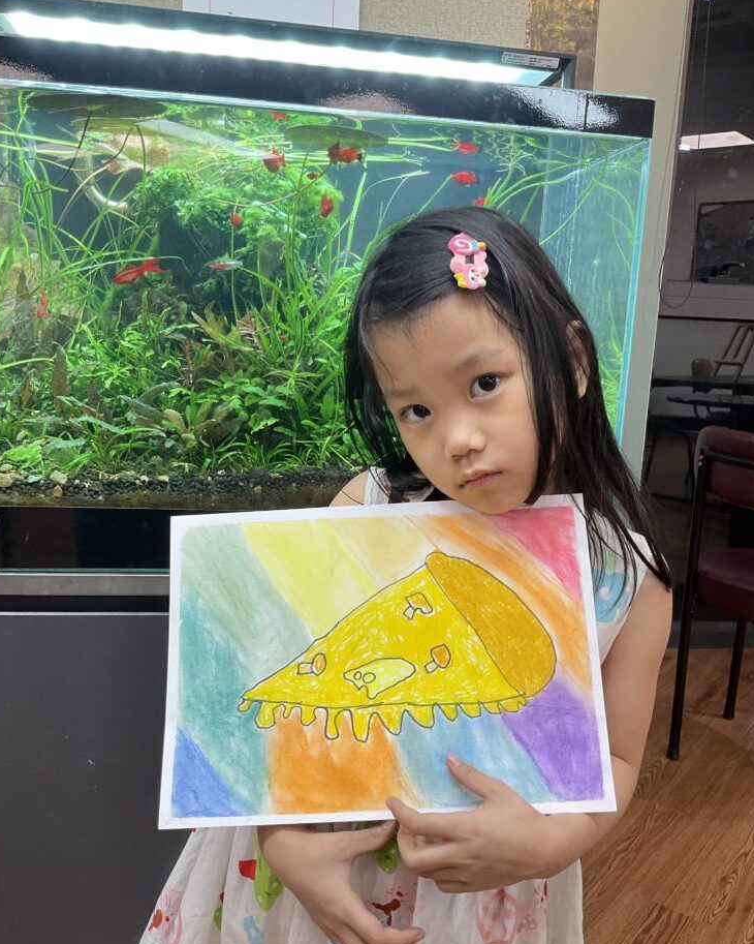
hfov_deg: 47.1
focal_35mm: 31
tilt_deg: -9.5
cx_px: 375
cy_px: 474
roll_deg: -3.7
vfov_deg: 57.2
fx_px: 865
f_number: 1.8
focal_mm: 3
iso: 64
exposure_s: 1/104
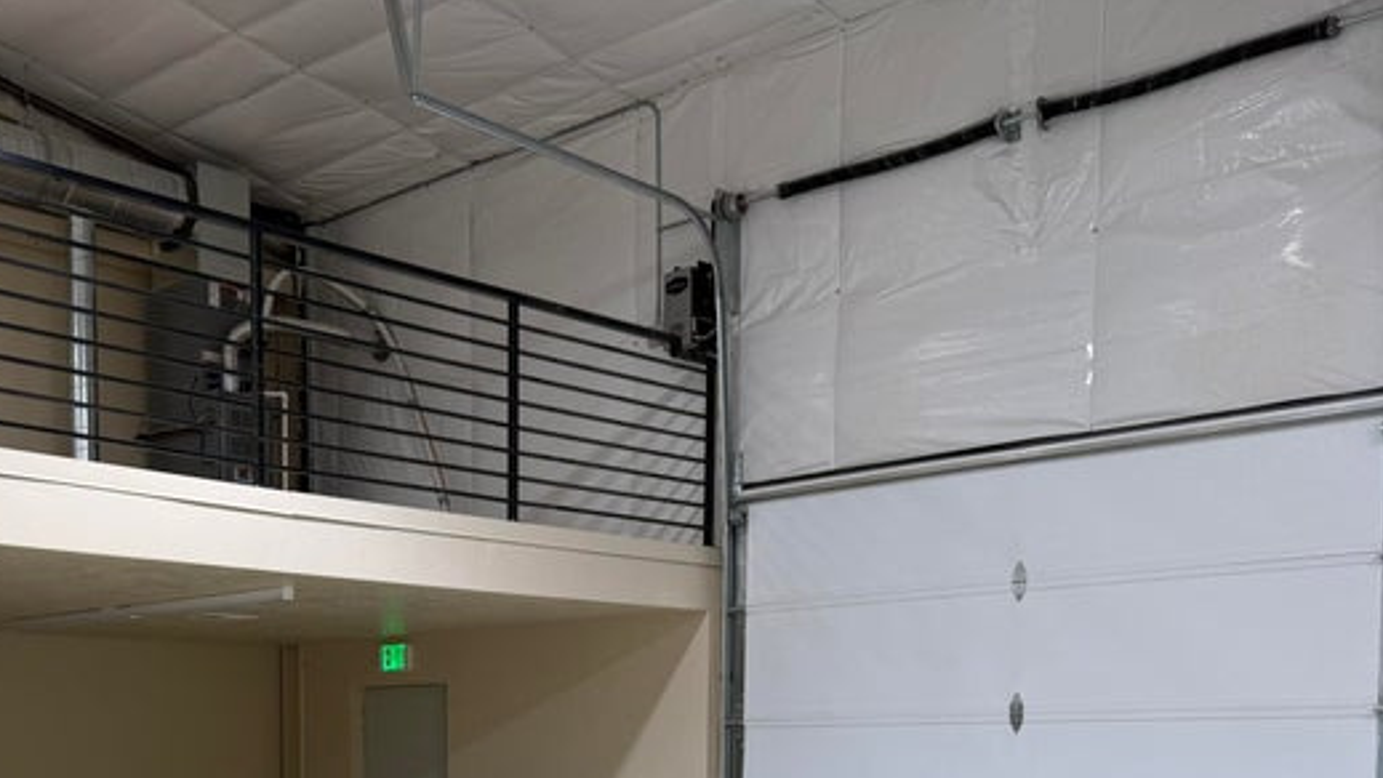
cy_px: 842
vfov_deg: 25.8
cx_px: 350
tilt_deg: -2.1
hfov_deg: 45.7
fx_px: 1577
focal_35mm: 43
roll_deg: +0.1
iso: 64
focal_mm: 6.76
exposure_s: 1/120
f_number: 1.78
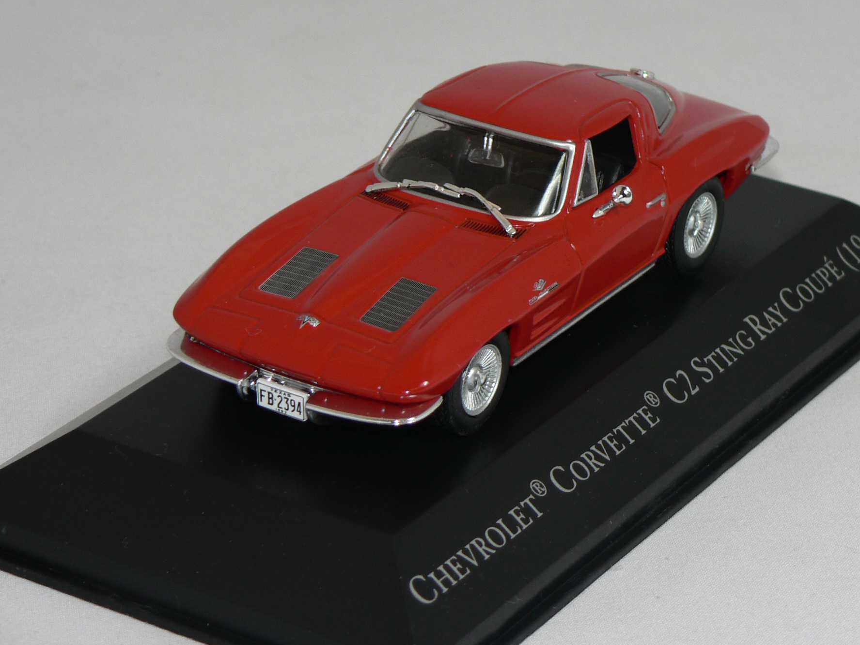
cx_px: 512
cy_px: 260
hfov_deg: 13.2
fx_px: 3726
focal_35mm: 150
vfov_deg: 9.9
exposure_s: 1/60
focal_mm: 17.3
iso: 80
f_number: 3.2
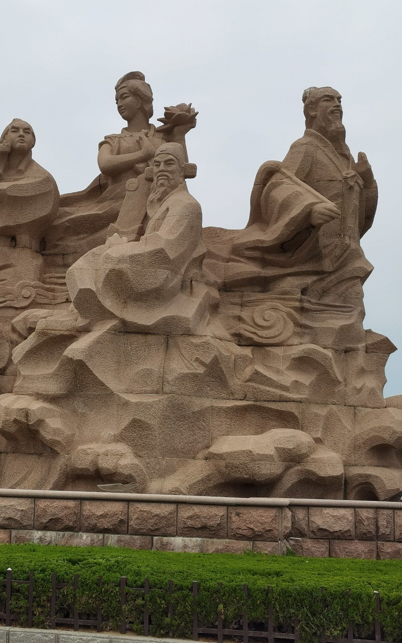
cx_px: 83
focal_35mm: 57
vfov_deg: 35.7
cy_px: 324
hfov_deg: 22.5
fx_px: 999
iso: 50
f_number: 1.9
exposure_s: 1/2000
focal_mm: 6.71
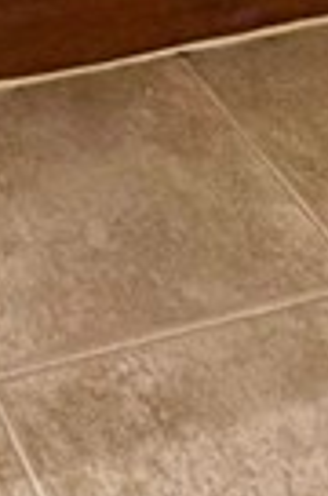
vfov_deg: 12.5
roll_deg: +1.4
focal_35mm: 110
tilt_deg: -5.0
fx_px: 1511
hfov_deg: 11.4
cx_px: -284
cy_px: -828
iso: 250
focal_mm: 2.22
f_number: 2.2
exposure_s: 1/120
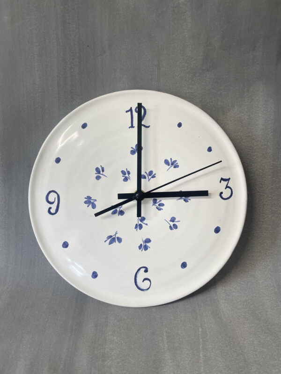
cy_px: 187
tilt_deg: -35.8
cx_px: 140
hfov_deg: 53.1
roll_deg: -0.9
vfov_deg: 67.3
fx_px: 281
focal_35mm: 26
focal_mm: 4.2
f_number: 1.6
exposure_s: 1/100
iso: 64
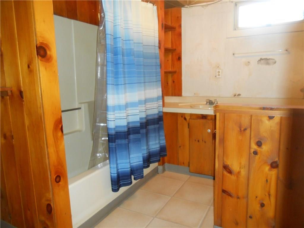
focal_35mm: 26
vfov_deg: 53.1
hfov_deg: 67.3
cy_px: 114
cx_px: 152
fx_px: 228
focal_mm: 4.6
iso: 400
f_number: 3.5
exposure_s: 1/25
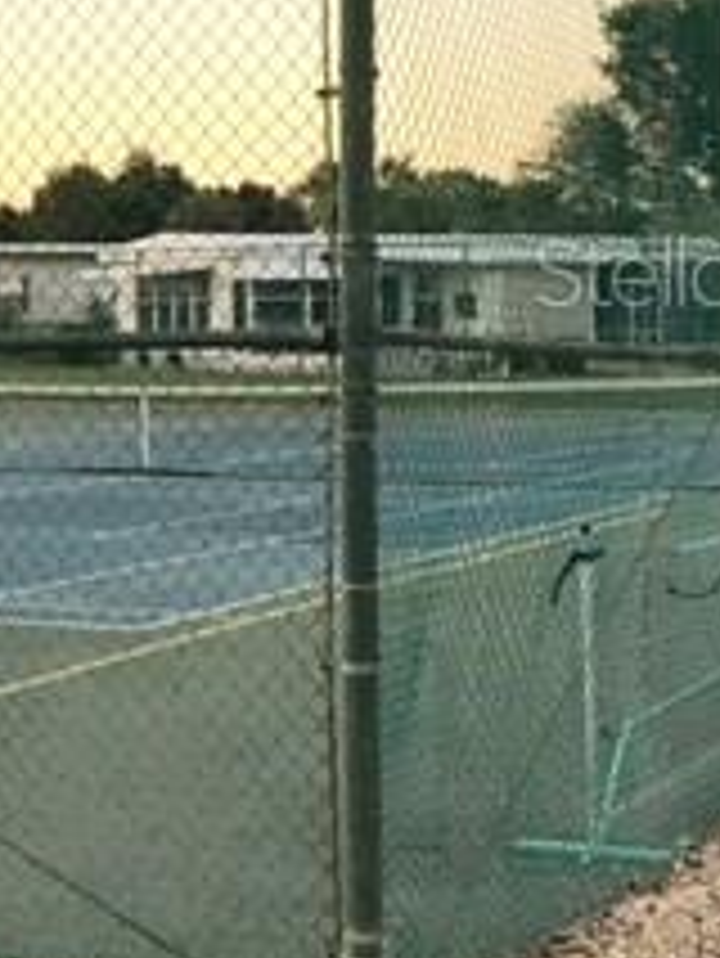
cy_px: 270
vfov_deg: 22.3
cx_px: -122
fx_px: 2410
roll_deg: +0.2
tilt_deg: +2.6
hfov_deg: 16.4
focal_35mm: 87
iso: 40
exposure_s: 1/33
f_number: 2.2
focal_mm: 4.15
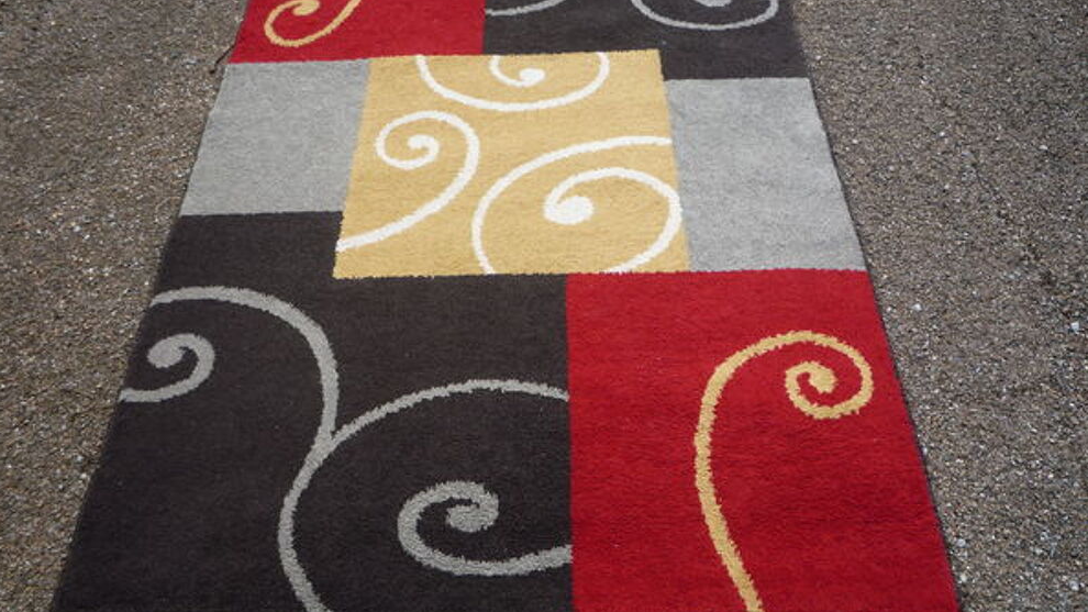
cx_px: 544
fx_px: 952
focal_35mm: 33
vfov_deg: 35.6
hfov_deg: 59.5
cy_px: 301
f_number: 4
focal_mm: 5.2
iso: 100
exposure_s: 1/100
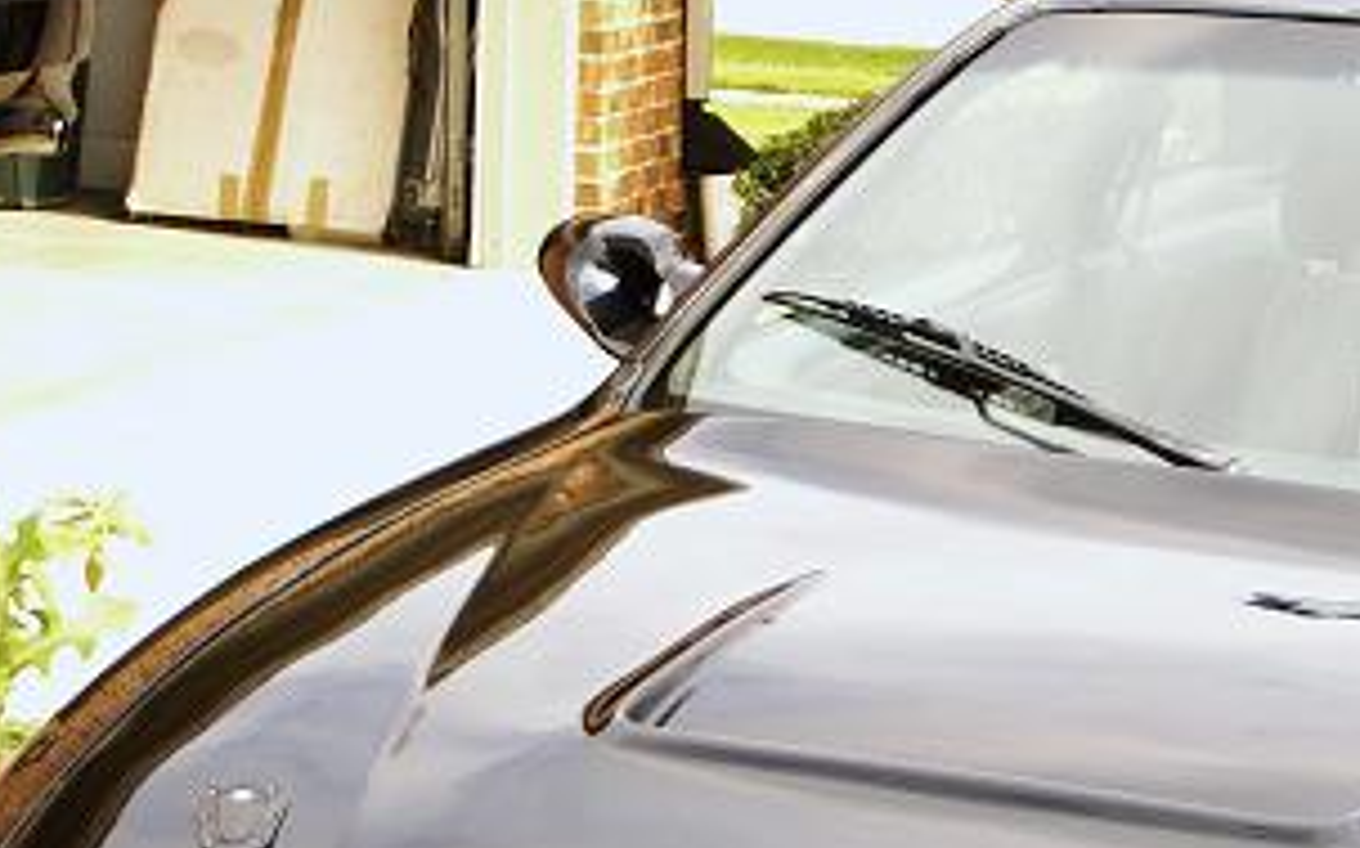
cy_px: 826
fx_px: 5075
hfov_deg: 15.1
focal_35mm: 137
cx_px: 1248
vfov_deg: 9.5
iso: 100
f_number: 4
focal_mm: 28
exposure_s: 1/250
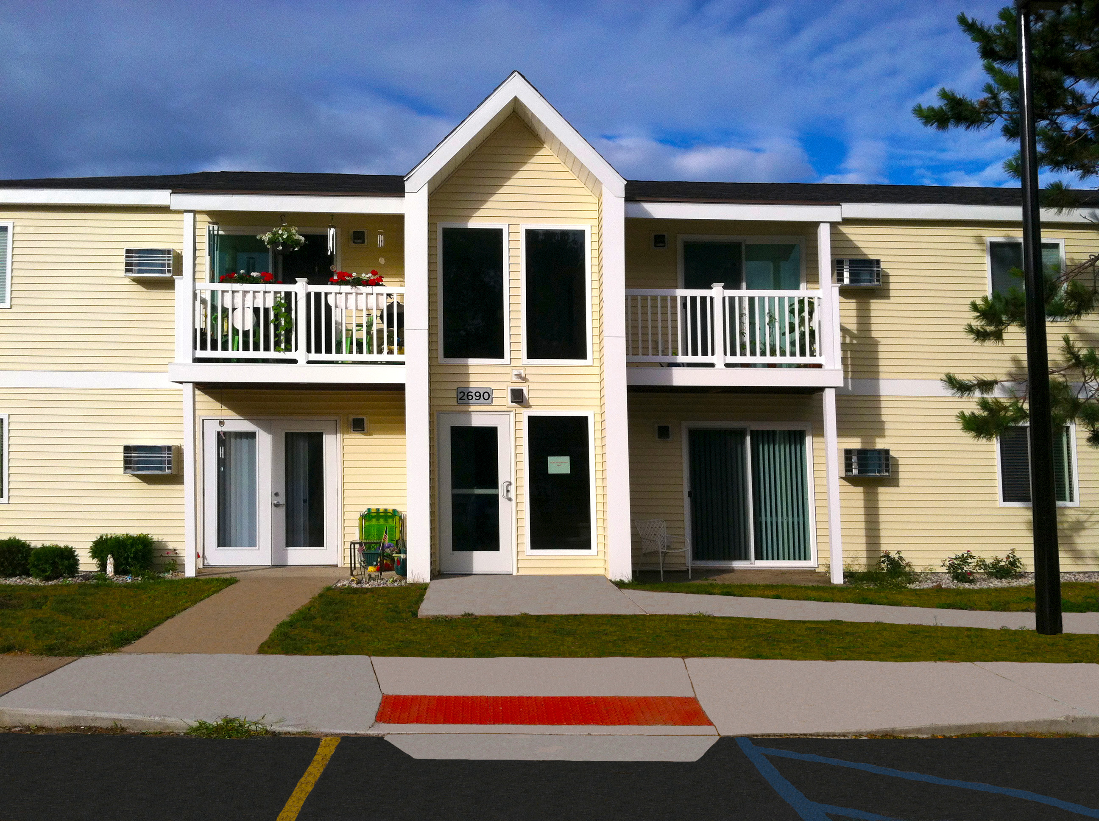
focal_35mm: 35
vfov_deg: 40.6
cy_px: 410
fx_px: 1110
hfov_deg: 52.7
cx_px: 550
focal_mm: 3.85
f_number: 2.8
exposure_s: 1/2143
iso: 80
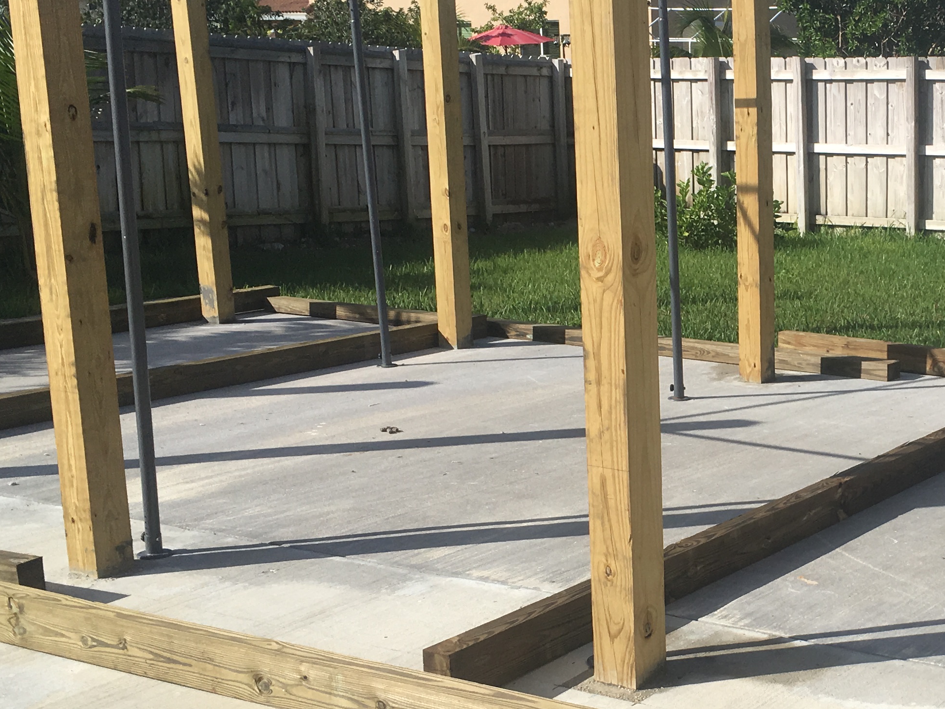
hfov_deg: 30.8
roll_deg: +0.2
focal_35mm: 60
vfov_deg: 24.4
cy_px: 420
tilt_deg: -13.6
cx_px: 843
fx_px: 1638
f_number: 2.2
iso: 25
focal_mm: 4.15
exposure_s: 1/2331
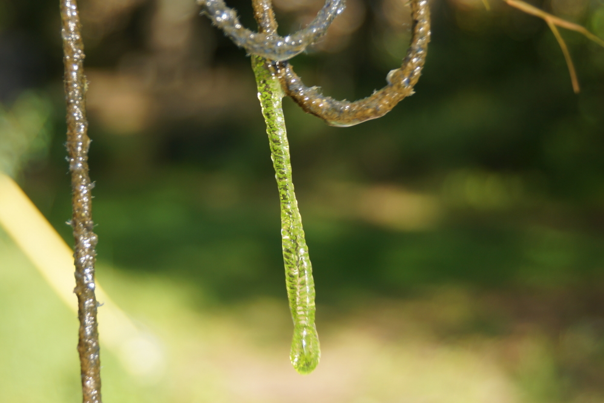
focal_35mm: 75
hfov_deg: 27.0
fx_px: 1259
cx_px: 302
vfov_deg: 18.2
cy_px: 202
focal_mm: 50
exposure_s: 1/80
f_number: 4.5
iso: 160
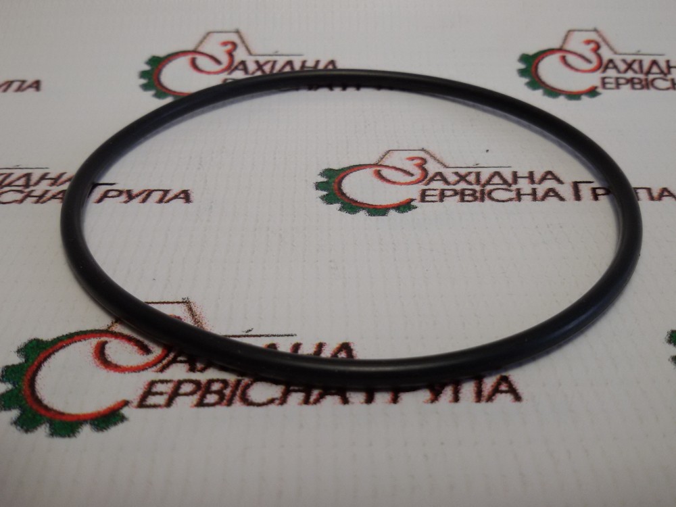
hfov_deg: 58.4
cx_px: 338
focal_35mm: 31
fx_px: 605
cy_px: 254
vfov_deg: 45.4
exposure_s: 1/100
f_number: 2.4
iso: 40
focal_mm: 2.93
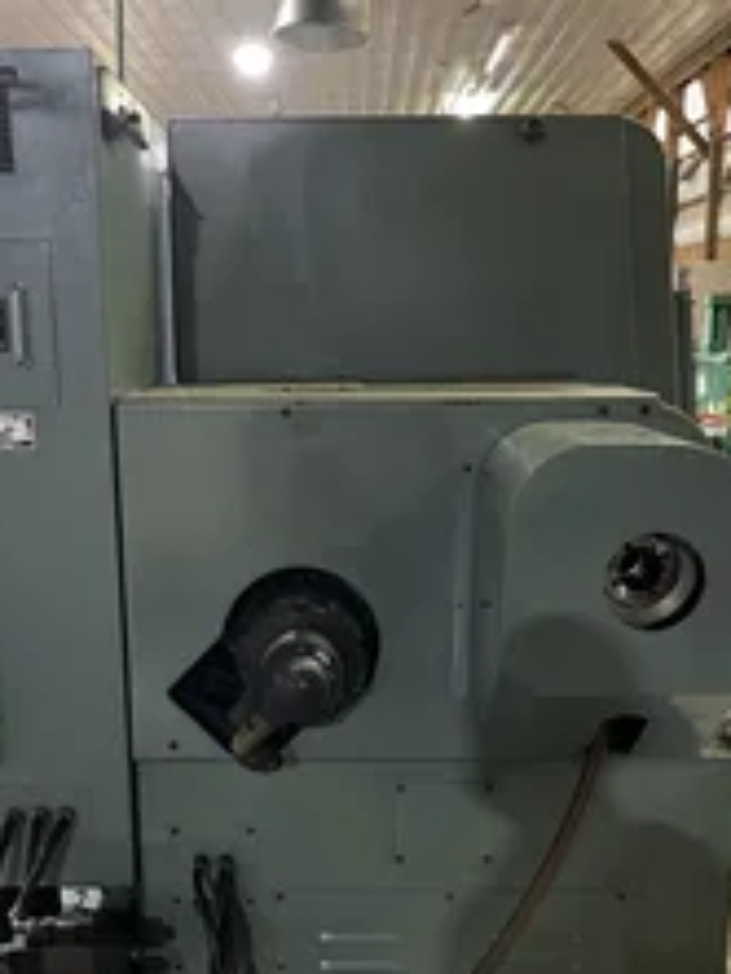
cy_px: 705
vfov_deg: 39.5
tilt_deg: -16.7
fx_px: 1322
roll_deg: +2.2
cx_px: 313
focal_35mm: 47
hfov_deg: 30.9
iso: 400
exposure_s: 1/40
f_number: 1.6
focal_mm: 4.2
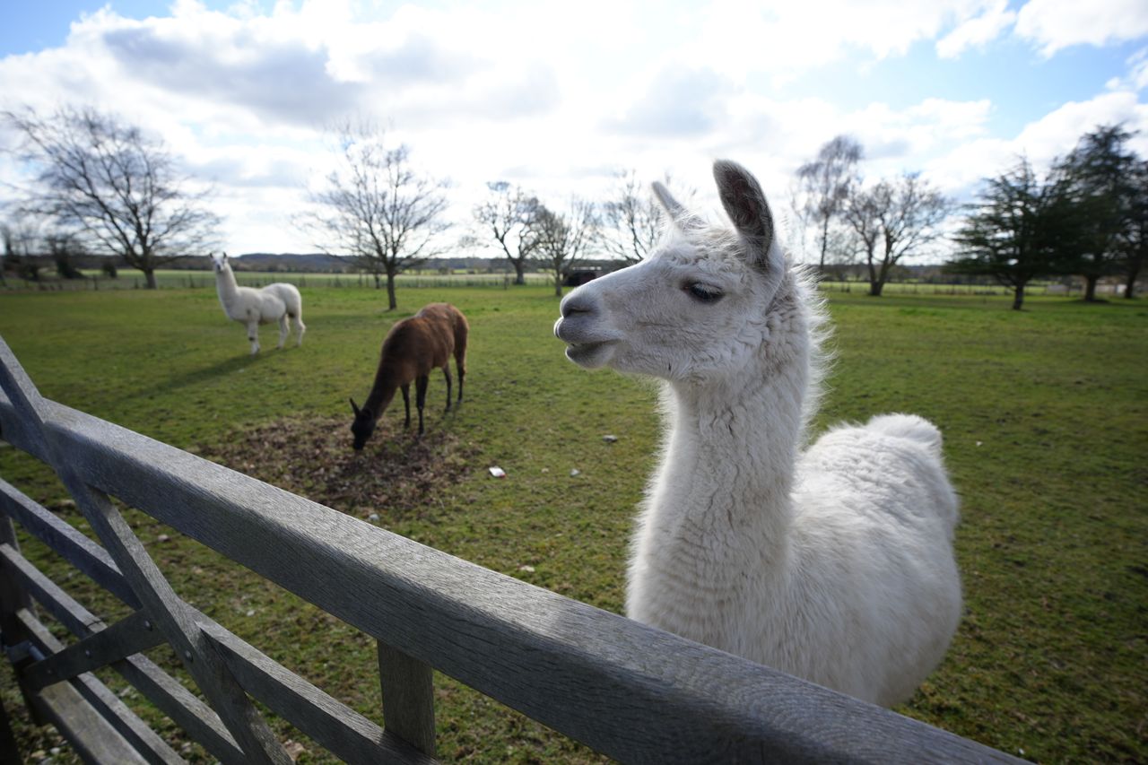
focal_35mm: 16
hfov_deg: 96.7
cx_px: 574
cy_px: 382
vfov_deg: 73.7
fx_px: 510
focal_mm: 16
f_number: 4.5
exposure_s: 1/400
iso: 100
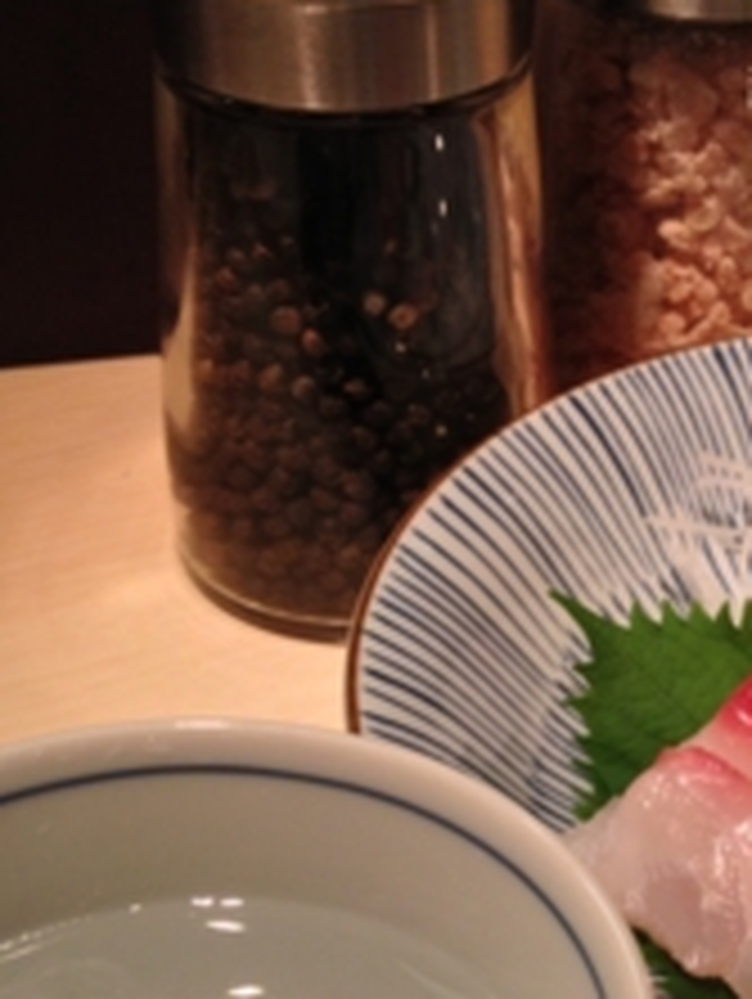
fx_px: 2053
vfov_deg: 27.1
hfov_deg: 20.3
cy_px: 711
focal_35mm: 71
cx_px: 689
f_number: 2.4
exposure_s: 1/24
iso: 50
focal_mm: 4.28
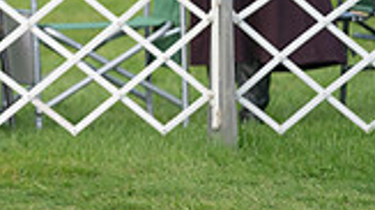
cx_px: -258
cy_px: 9
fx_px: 5340
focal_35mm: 538
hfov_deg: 4.0
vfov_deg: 2.2
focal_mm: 144
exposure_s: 1/3200
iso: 800
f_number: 3.5
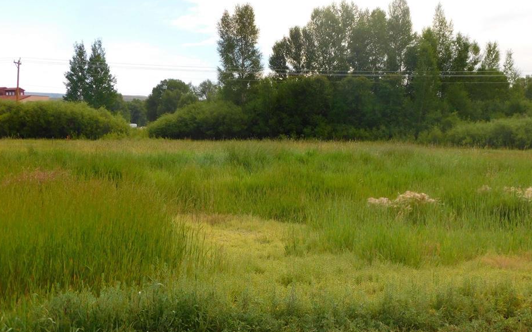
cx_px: 288
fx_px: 870
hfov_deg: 34.0
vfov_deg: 21.6
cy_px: 190
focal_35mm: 60
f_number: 3.8
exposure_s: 1/500
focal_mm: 9
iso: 125
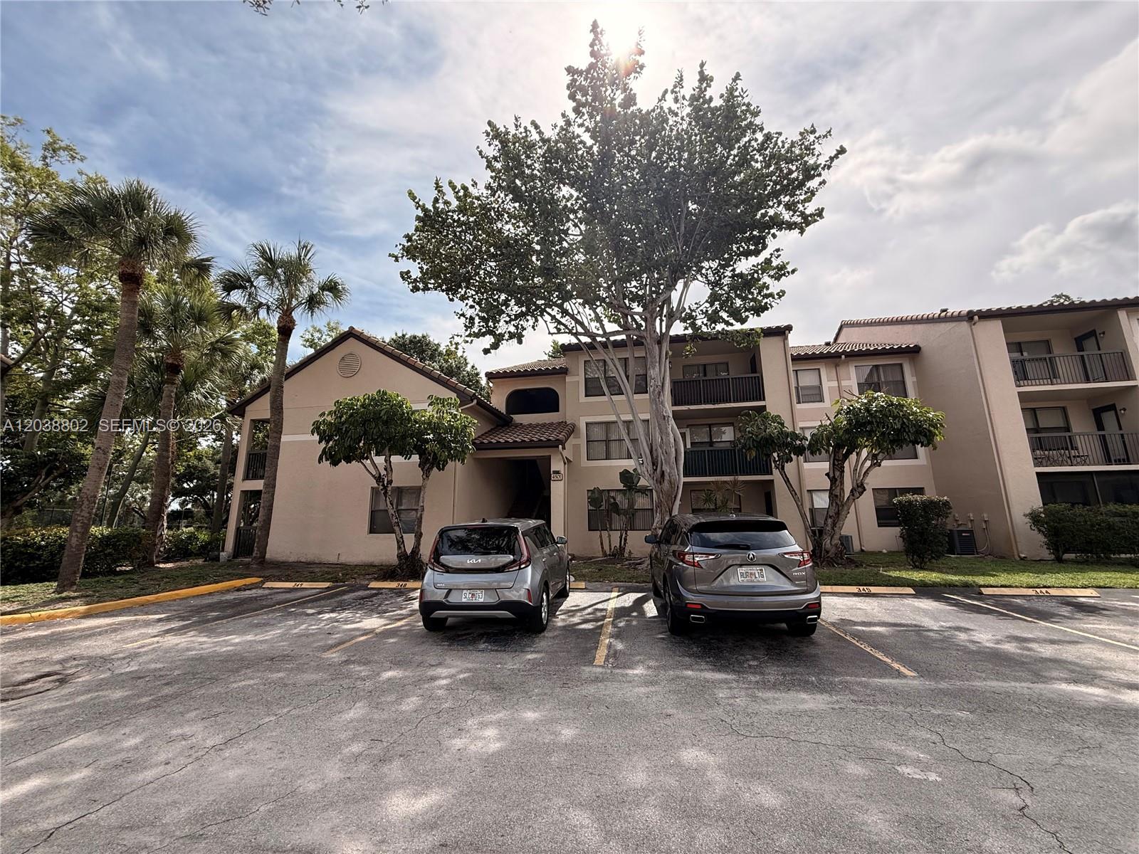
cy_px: 427
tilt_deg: +11.1
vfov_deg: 85.7
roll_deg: +0.9
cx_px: 570
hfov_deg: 102.1
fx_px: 461
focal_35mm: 14
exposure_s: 1/1312
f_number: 2.2
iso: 64
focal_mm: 2.22
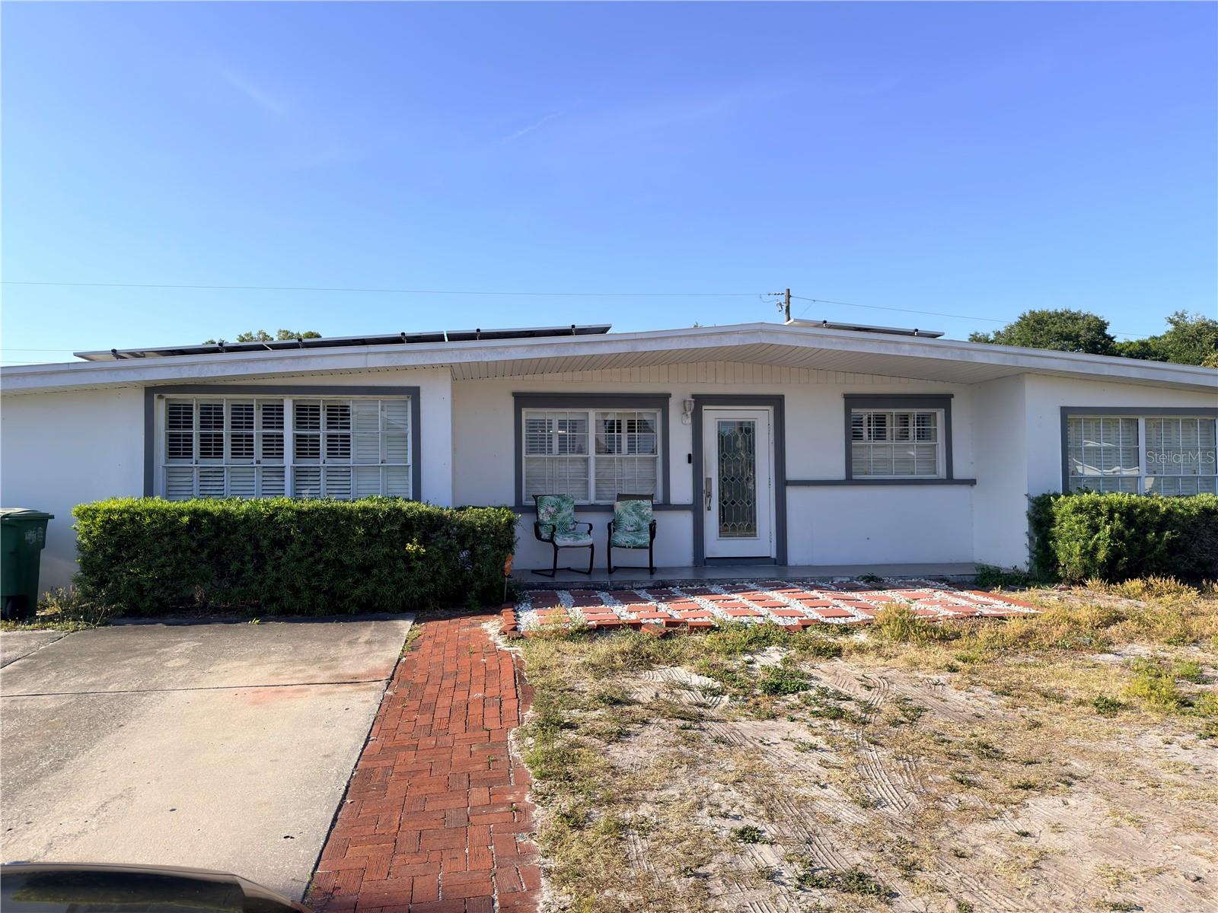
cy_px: 456
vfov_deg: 56.8
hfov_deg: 71.6
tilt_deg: +1.3
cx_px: 609
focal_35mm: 24
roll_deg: +1.7
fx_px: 844
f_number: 1.78
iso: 64
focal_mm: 6.76
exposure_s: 1/3226
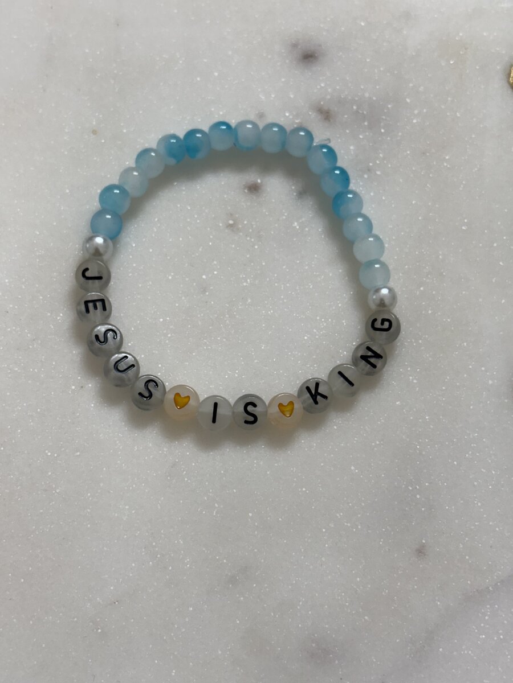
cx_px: 256
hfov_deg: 28.0
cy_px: 342
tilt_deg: -71.1
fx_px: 1028
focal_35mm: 52
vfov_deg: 36.8
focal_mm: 5.96
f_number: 1.6
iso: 40
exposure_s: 1/60
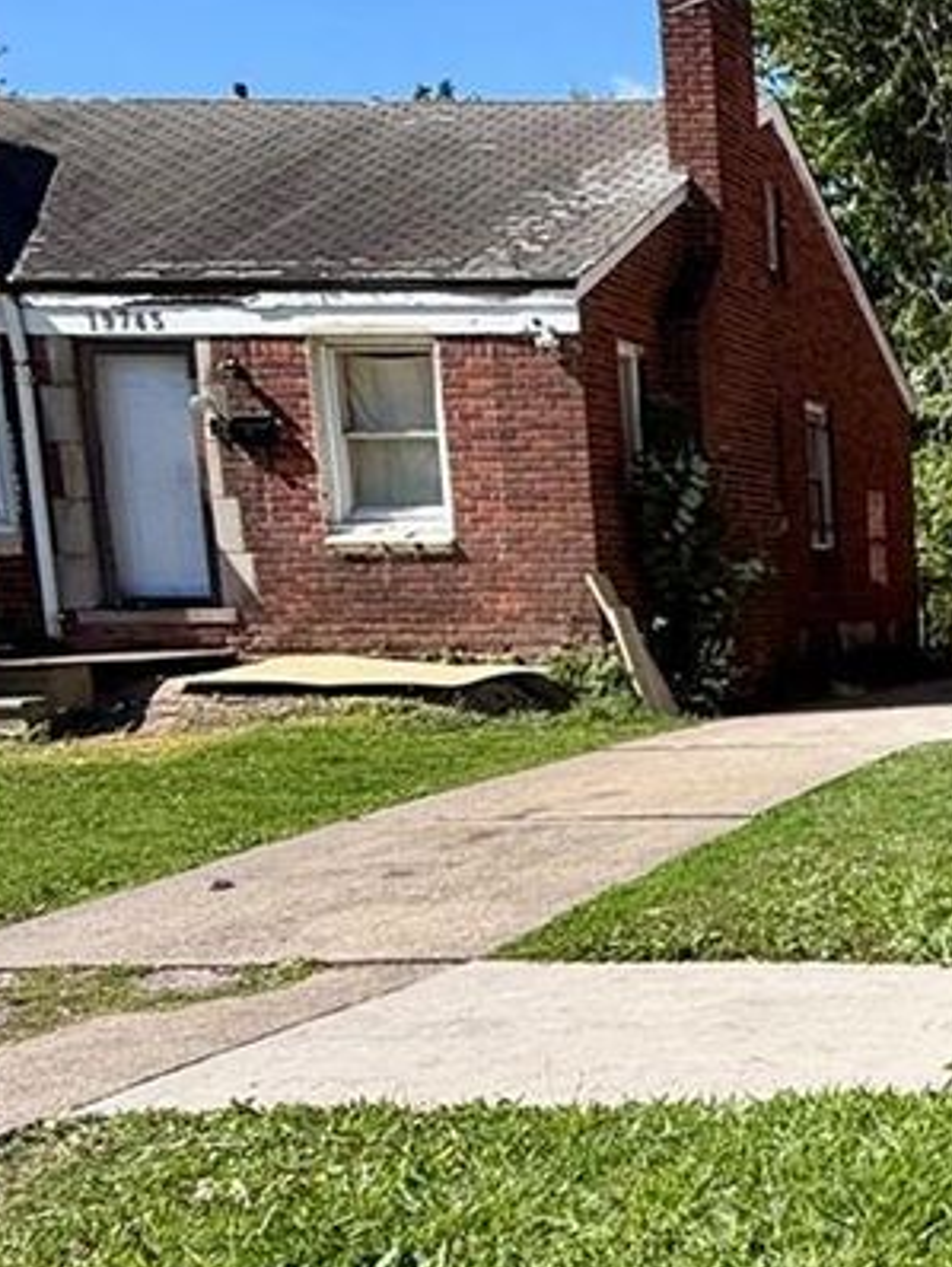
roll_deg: +0.3
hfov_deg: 23.3
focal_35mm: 48
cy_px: 829
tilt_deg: -6.8
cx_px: 1484
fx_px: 1758
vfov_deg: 39.2
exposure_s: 1/770
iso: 32
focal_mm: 2.22
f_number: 2.2
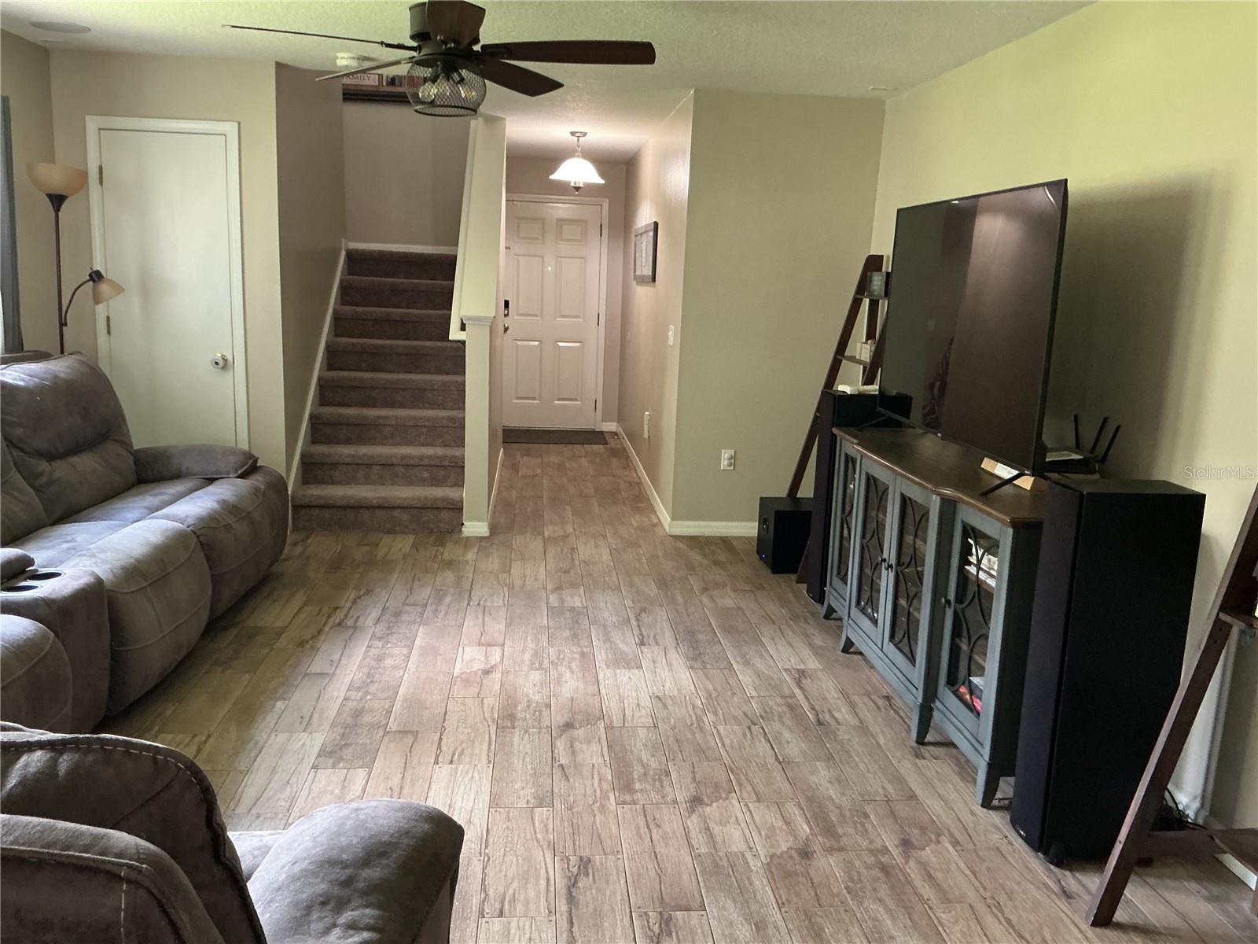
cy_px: 472
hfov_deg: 61.7
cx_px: 629
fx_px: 1054
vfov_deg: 48.2
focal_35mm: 29
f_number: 1.8
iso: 250
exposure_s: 1/40
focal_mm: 3
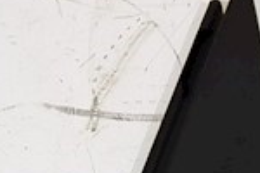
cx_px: 199
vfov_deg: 10.7
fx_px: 867
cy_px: 308
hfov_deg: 17.0
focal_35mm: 120
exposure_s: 1/50
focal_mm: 3.68
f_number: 2
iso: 100
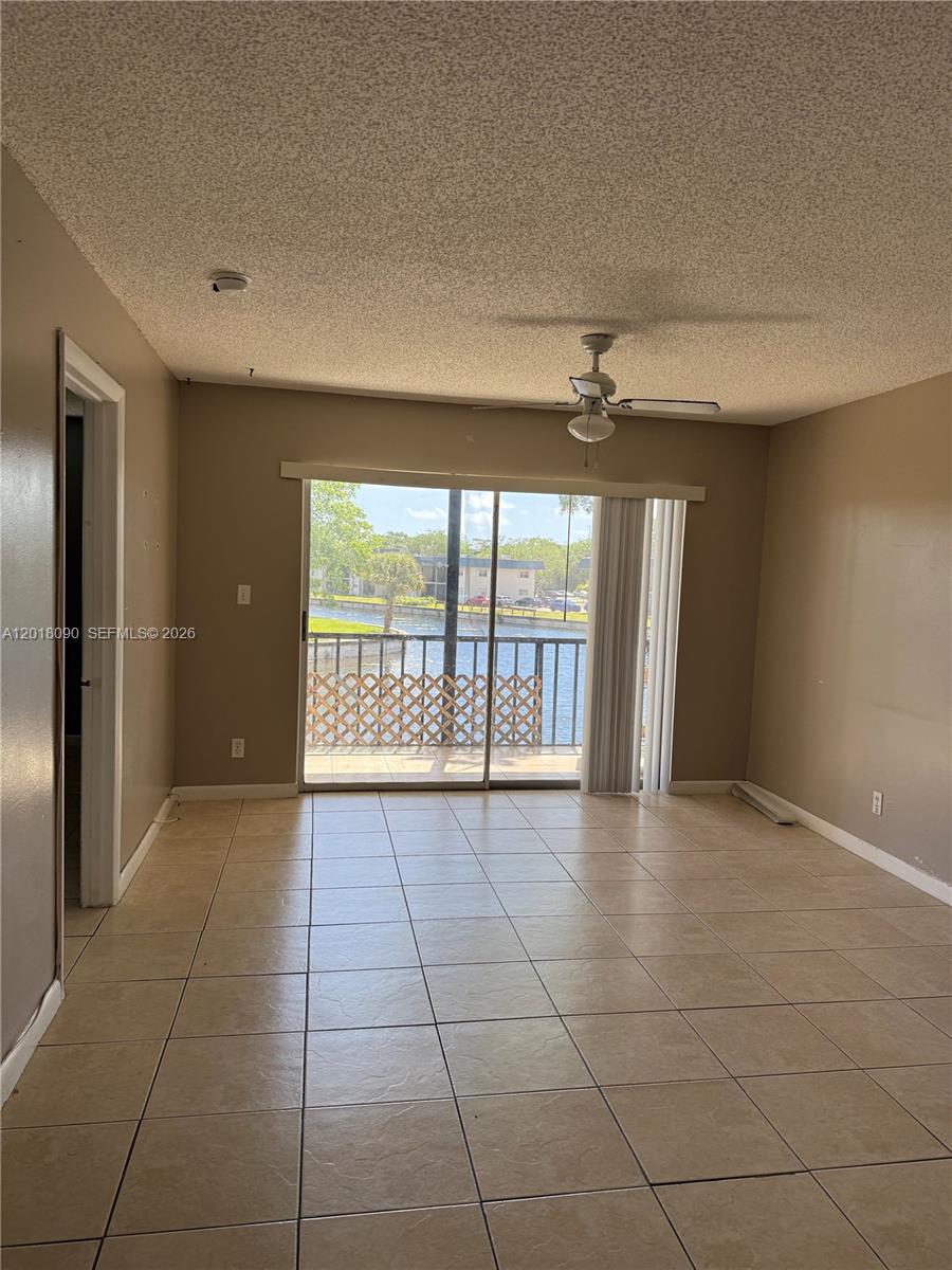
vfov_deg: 71.6
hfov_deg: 56.8
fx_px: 880
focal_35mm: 24
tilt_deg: -1.4
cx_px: 476
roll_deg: -1.0
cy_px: 635
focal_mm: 6.76
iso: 100
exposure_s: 1/476
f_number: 1.78
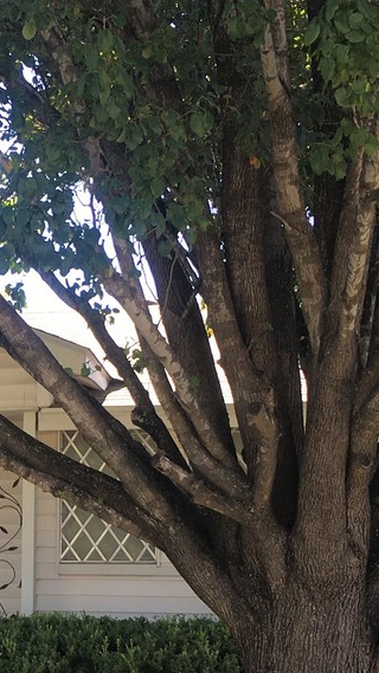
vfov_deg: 26.1
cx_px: -99
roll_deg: -1.9
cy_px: 537
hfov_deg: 14.5
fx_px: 1429
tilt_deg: +8.7
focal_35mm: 80
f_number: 2.2
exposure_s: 1/298
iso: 25
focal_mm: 4.15
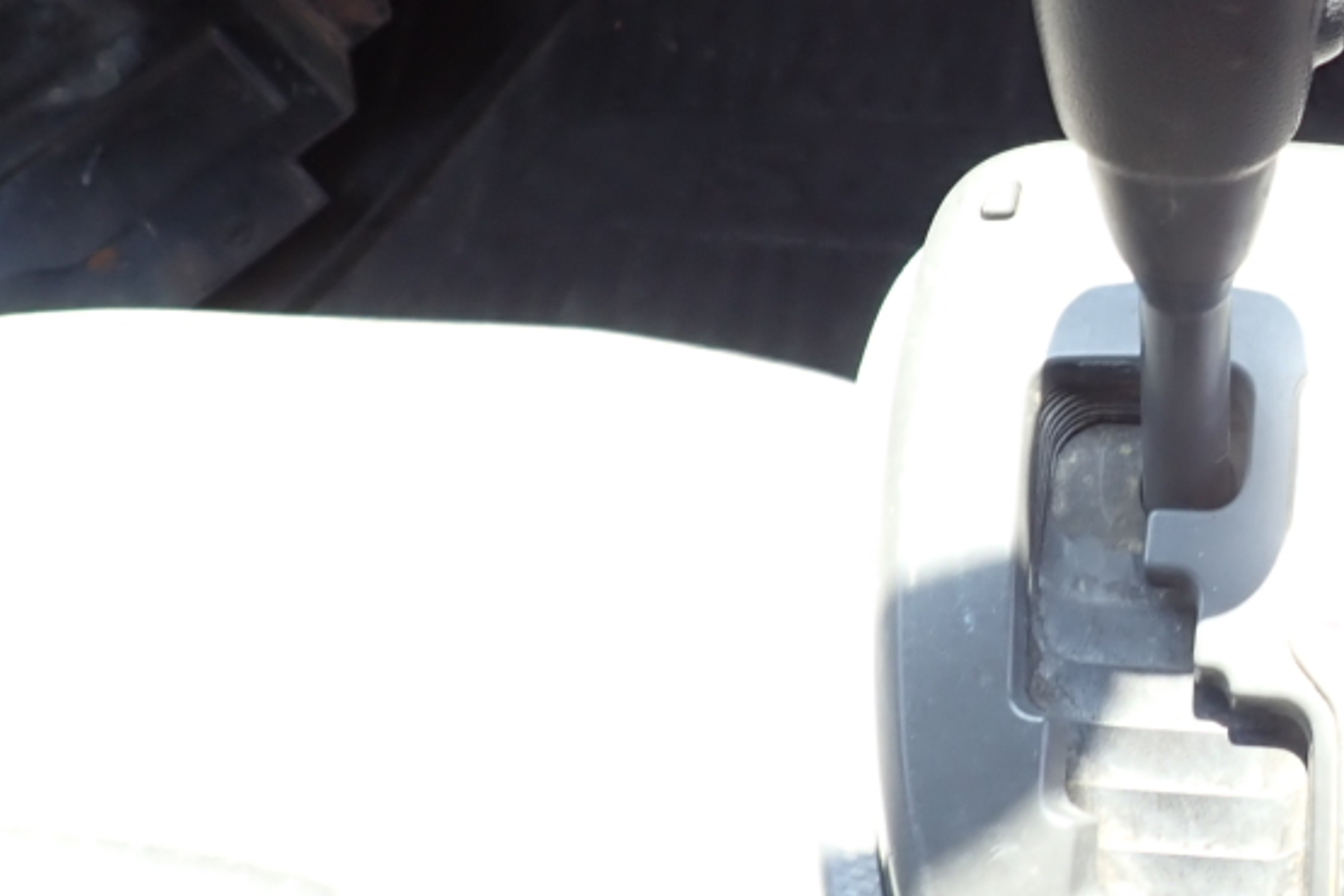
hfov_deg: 31.5
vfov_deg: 22.3
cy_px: 172
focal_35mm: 60
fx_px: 2240
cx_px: 1257
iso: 100
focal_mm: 4.5
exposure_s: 1/80
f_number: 2.8
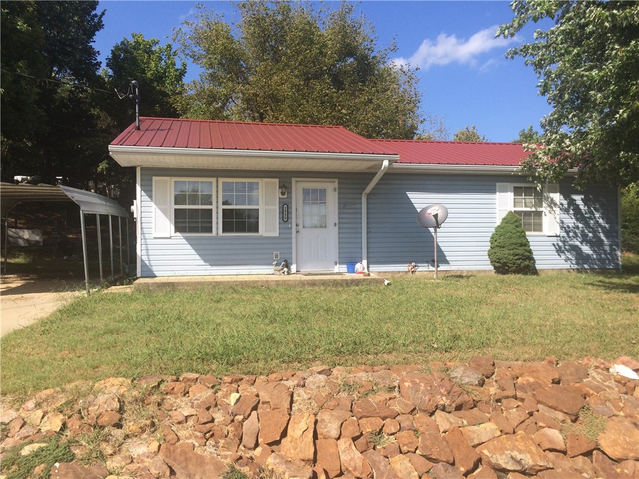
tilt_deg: +0.0
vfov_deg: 48.2
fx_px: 535
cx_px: 320
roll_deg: +0.9
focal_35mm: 29
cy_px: 240
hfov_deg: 61.7
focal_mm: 4.15
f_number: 2.2
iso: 32
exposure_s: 1/1953
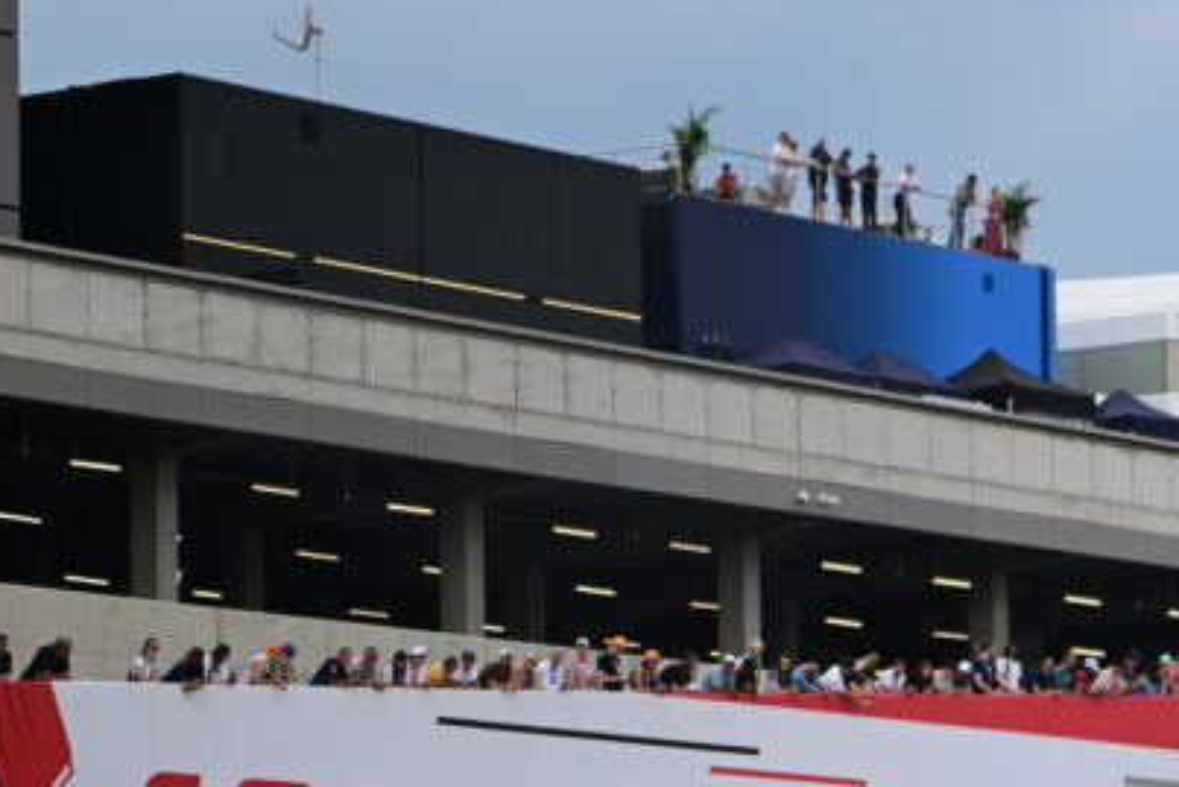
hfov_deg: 9.5
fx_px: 7076
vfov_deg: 6.4
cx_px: 1085
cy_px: 709
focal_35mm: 216
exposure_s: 1/4000
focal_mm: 85
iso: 100
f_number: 1.2
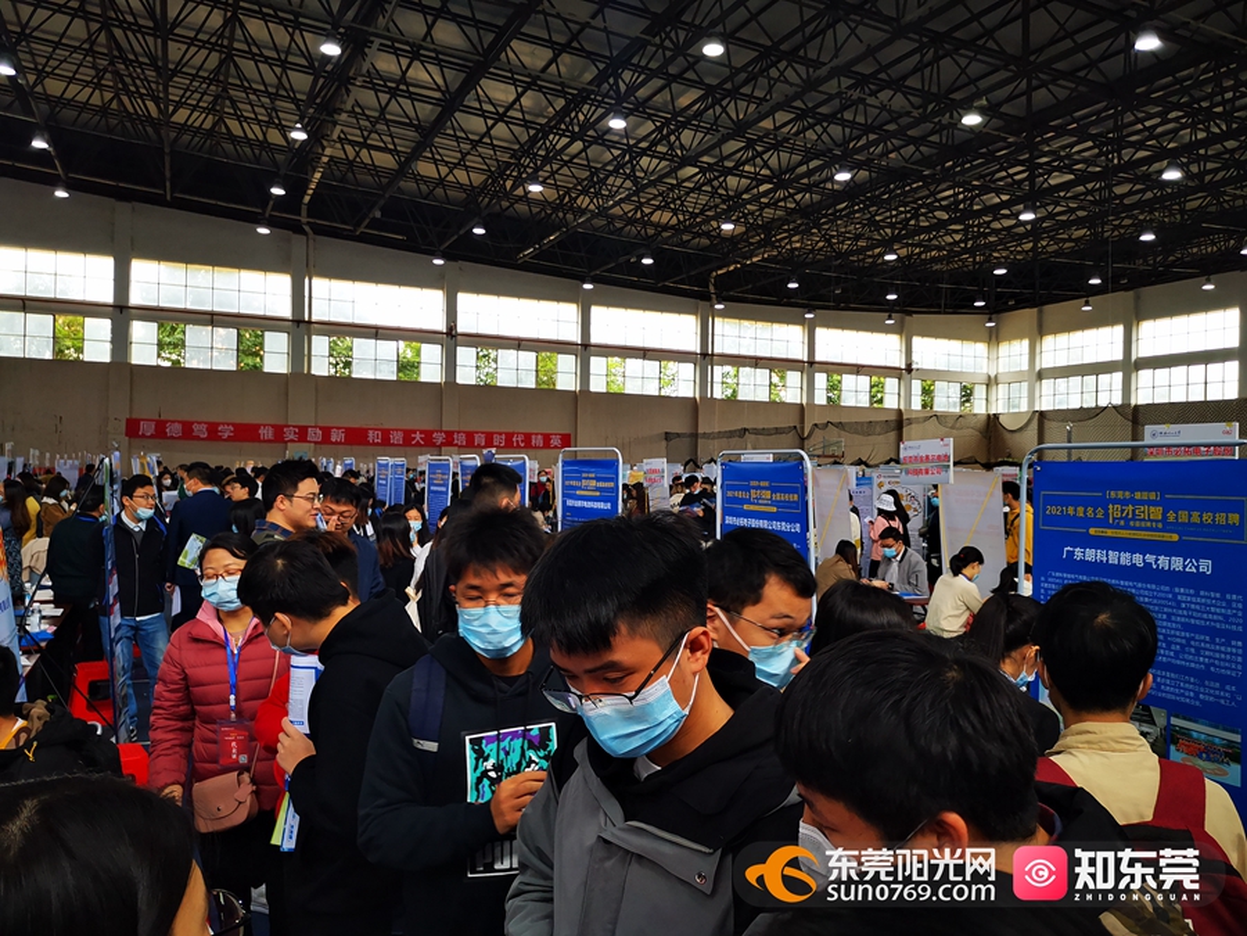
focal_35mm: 27
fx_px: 973
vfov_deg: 51.4
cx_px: 624
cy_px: 468
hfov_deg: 65.3
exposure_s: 1/100
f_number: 1.8
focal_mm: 4.75
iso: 80
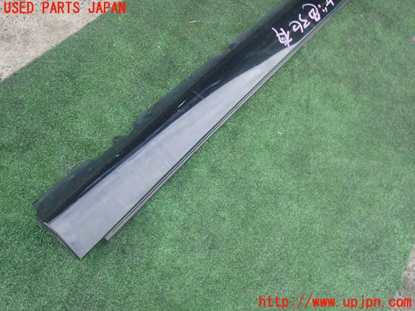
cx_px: 208
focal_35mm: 30
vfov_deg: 46.8
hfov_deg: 60.0
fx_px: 360
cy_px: 156
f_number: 2.3
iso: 100
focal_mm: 5.4
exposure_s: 1/160
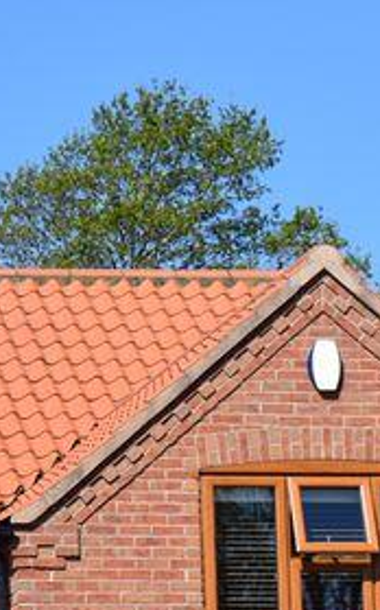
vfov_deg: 10.8
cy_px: 725
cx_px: -306
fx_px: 3170
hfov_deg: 6.7
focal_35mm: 191
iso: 100
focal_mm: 34
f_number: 9
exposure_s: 1/320
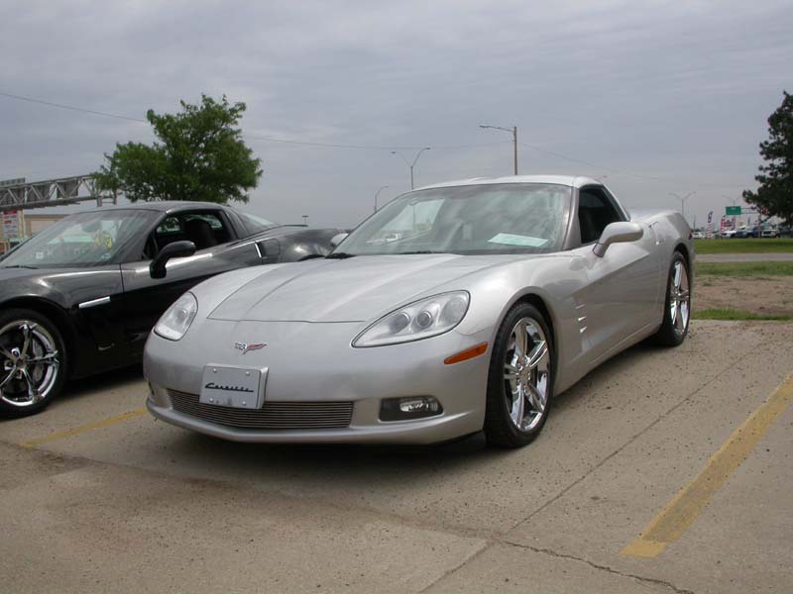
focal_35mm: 38
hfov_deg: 49.0
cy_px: 297
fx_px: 871
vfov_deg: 37.7
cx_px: 396
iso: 100
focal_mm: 7.85
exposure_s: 1/436
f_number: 7.5
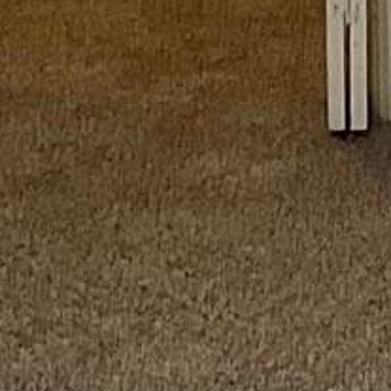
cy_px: -548
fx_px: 3041
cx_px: 637
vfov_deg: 6.9
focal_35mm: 238
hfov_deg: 7.2
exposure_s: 1/60
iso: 100
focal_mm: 3
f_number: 1.8
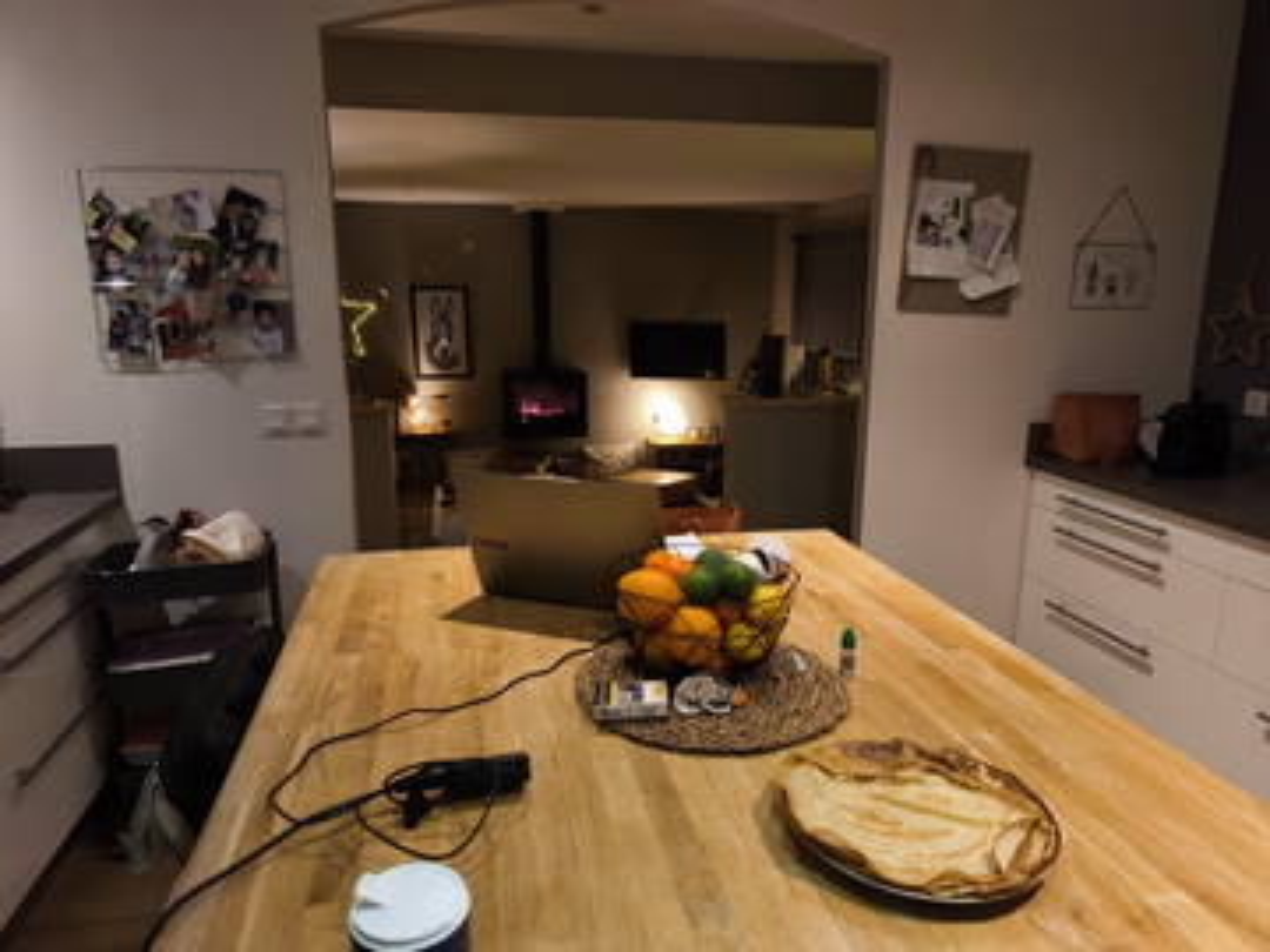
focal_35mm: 23
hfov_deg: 73.9
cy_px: 476
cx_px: 635
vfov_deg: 58.9
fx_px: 844
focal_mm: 6.57
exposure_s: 1/50
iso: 400
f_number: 1.6
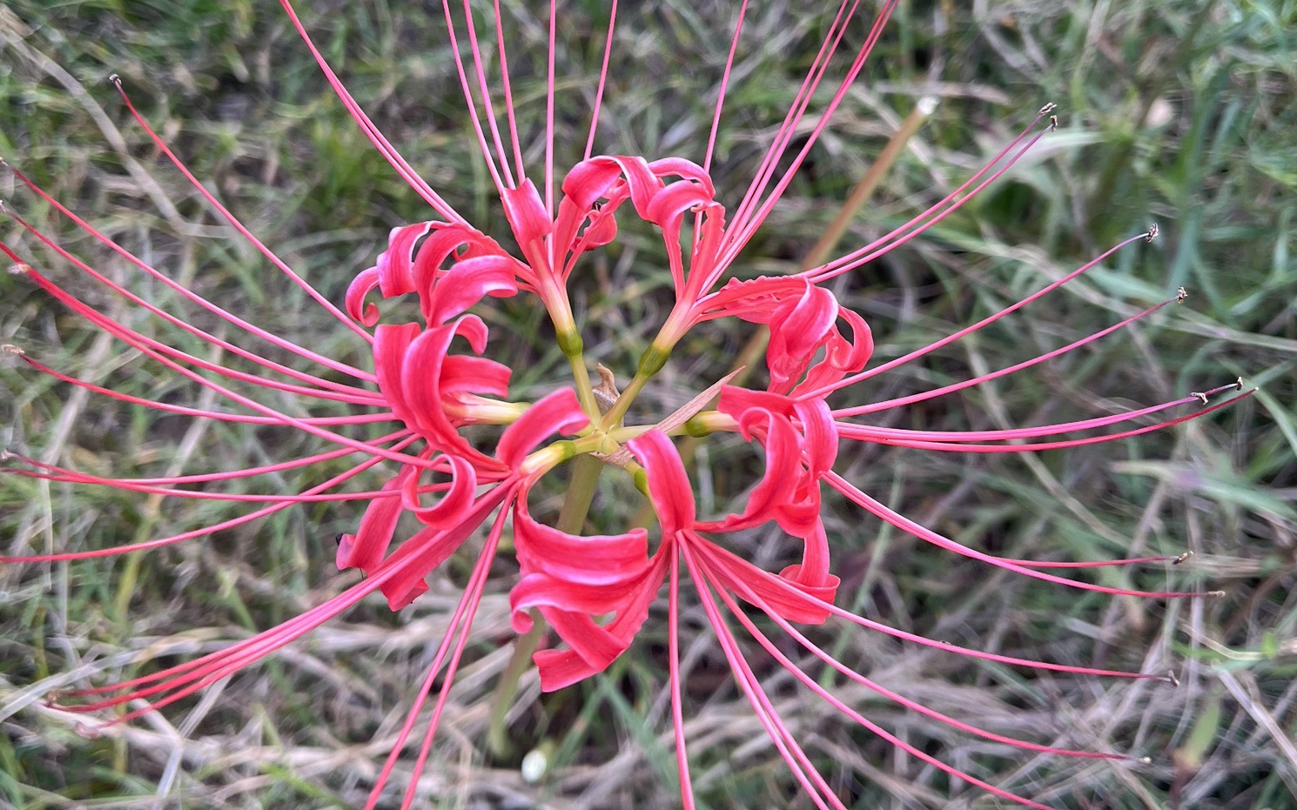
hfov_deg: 52.8
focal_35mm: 37
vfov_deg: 34.2
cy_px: 296
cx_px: 651
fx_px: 1308
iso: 50
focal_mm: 5.1
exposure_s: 1/271
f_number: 1.6
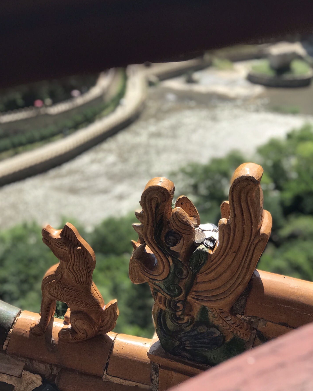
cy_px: 202
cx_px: 156
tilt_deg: -23.8
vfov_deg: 31.4
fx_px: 695
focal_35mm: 60
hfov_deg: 25.4
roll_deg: +0.5
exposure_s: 1/471
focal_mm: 6.6
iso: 20
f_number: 2.8
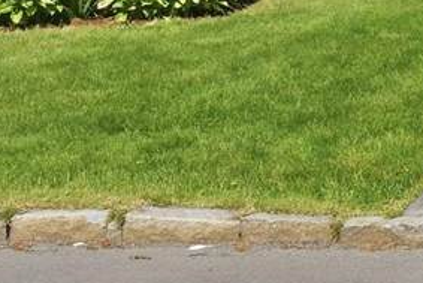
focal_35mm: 95
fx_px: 1117
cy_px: -146
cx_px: 804
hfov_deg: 16.9
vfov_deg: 13.5
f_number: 8
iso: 100
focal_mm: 14
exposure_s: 1/500
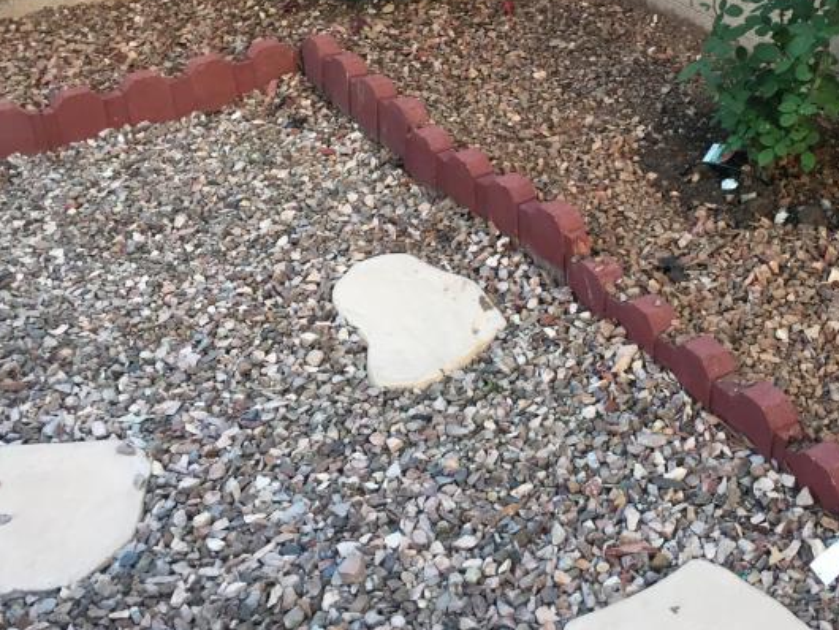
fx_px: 1358
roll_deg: +3.2
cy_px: 78
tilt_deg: -22.6
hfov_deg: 33.5
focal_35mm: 56
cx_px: 646
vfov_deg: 25.4
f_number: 2.2
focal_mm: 4.15
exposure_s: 1/30
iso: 32
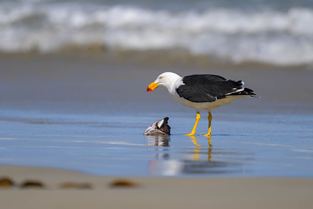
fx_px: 9020
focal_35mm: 1037
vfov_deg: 1.3
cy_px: 90
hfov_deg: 2.0
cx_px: 142
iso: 125
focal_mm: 560
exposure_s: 1/3200
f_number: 4
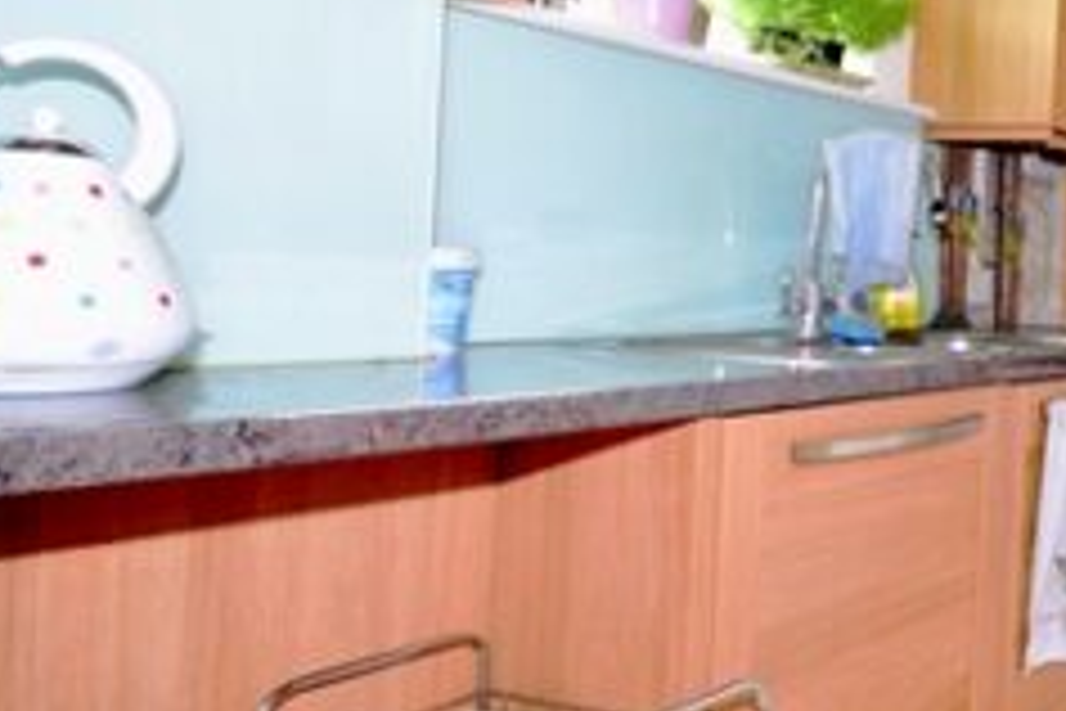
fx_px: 1125
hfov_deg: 38.8
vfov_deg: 34.8
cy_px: 248
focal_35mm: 38
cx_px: 1246
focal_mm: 10
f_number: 4
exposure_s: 1/8
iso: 200
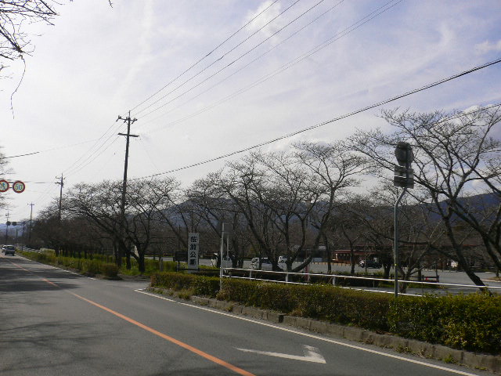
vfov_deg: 40.7
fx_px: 507
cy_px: 188
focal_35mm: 35
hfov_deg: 52.6
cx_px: 250
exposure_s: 1/800
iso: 100
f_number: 5.6
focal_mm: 5.8
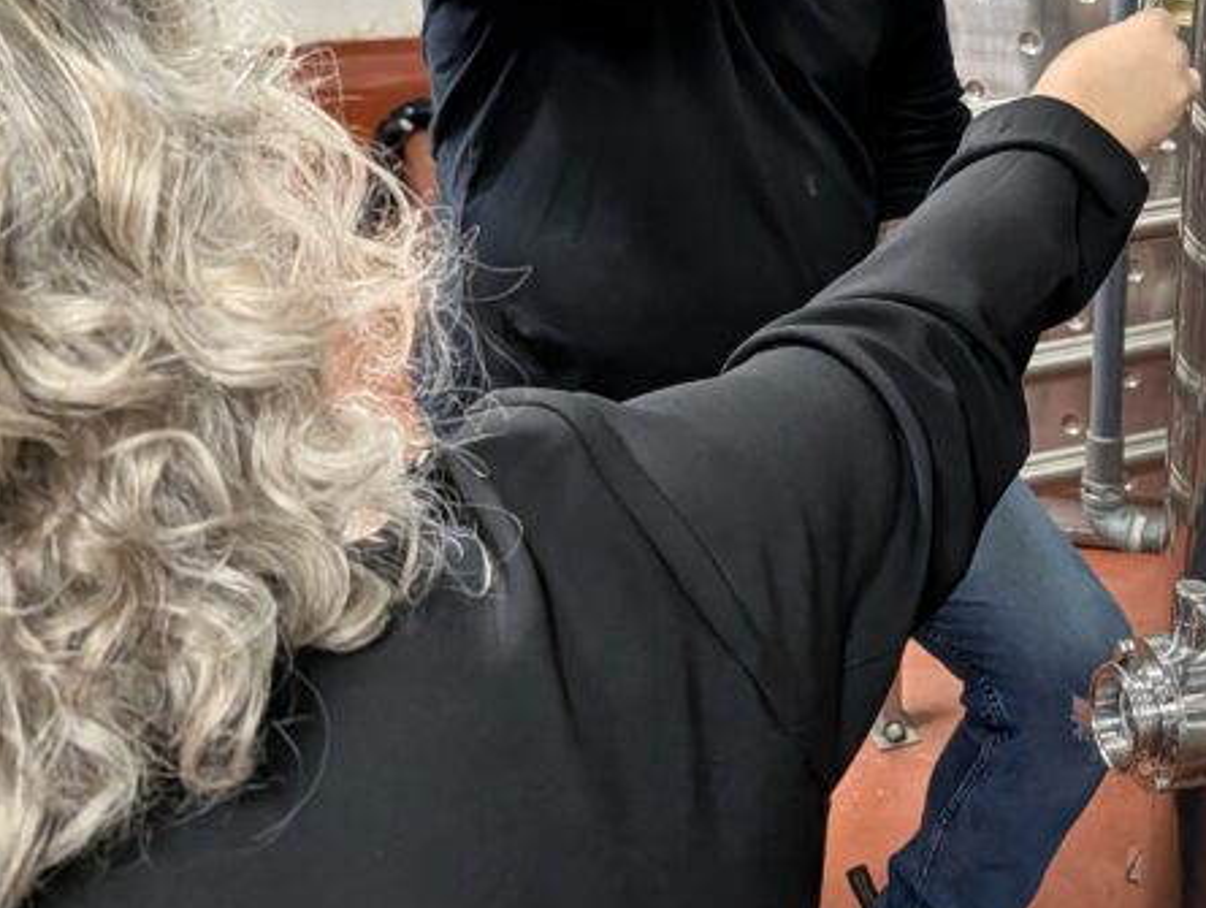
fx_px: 1919
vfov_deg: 25.0
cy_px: -60
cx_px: 946
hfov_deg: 34.0
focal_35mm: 55
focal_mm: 6.9
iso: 43
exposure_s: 1/120
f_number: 1.68
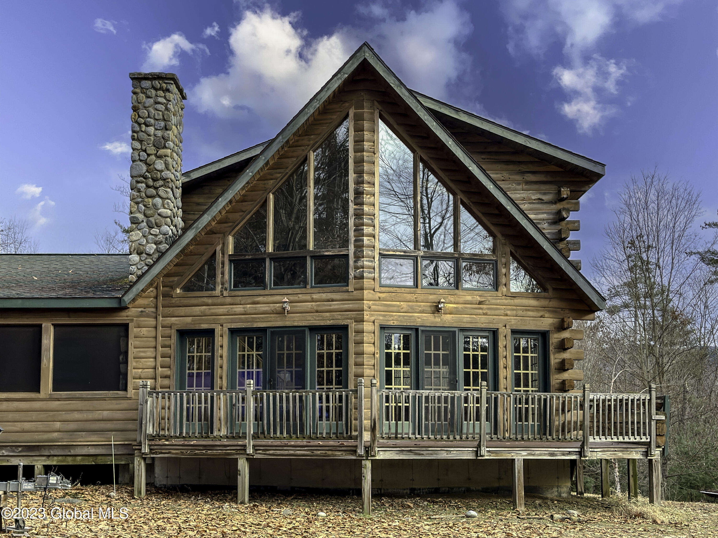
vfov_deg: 30.3
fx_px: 996
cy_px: 269
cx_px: 359
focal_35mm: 48
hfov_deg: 39.7
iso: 80
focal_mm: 6.86
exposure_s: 1/1400
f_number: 1.8
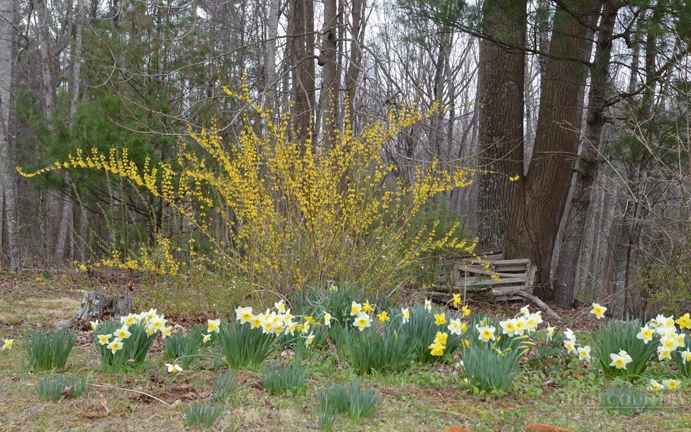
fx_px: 810
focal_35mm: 43
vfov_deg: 29.9
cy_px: 205
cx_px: 345
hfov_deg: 46.2
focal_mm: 28
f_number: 5.6
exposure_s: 1/125
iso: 110
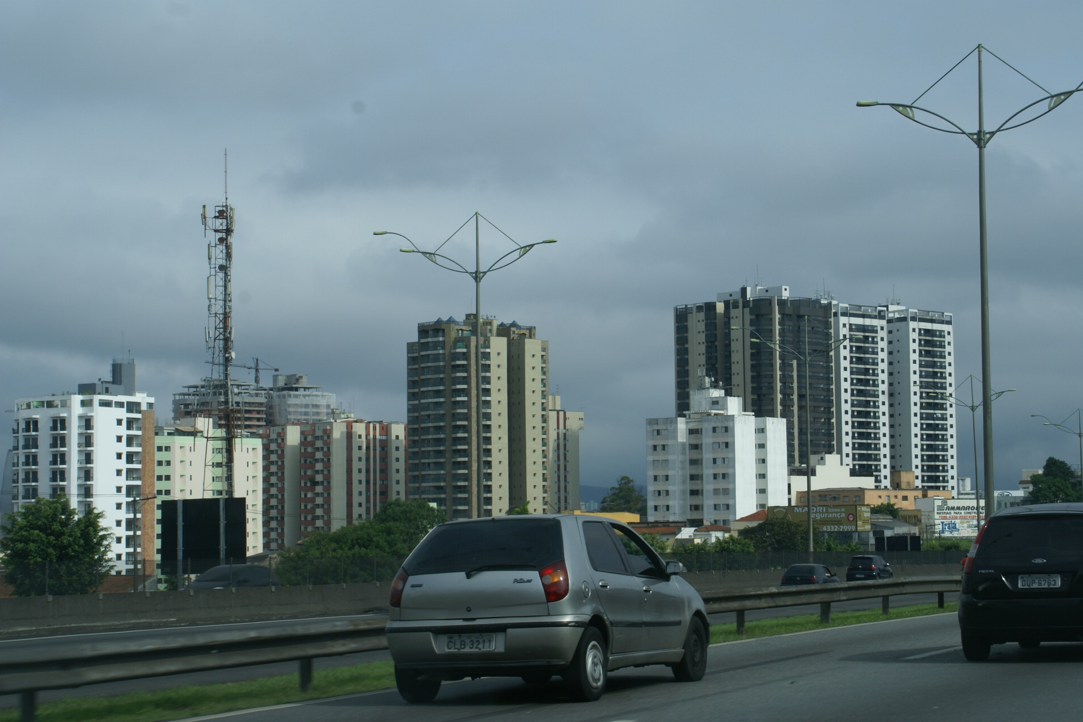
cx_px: 542
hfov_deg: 27.0
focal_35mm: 75
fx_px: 2256
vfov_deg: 18.2
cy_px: 361
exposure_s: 1/200
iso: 100
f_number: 13
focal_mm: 50
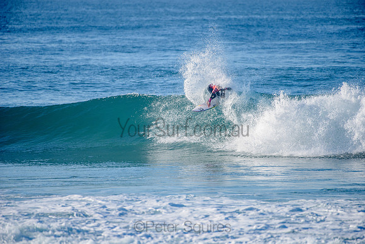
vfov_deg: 2.8
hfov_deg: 4.1
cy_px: 122
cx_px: 182
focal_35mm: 500
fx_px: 5070
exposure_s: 1/1600
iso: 160
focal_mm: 500
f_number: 5.6
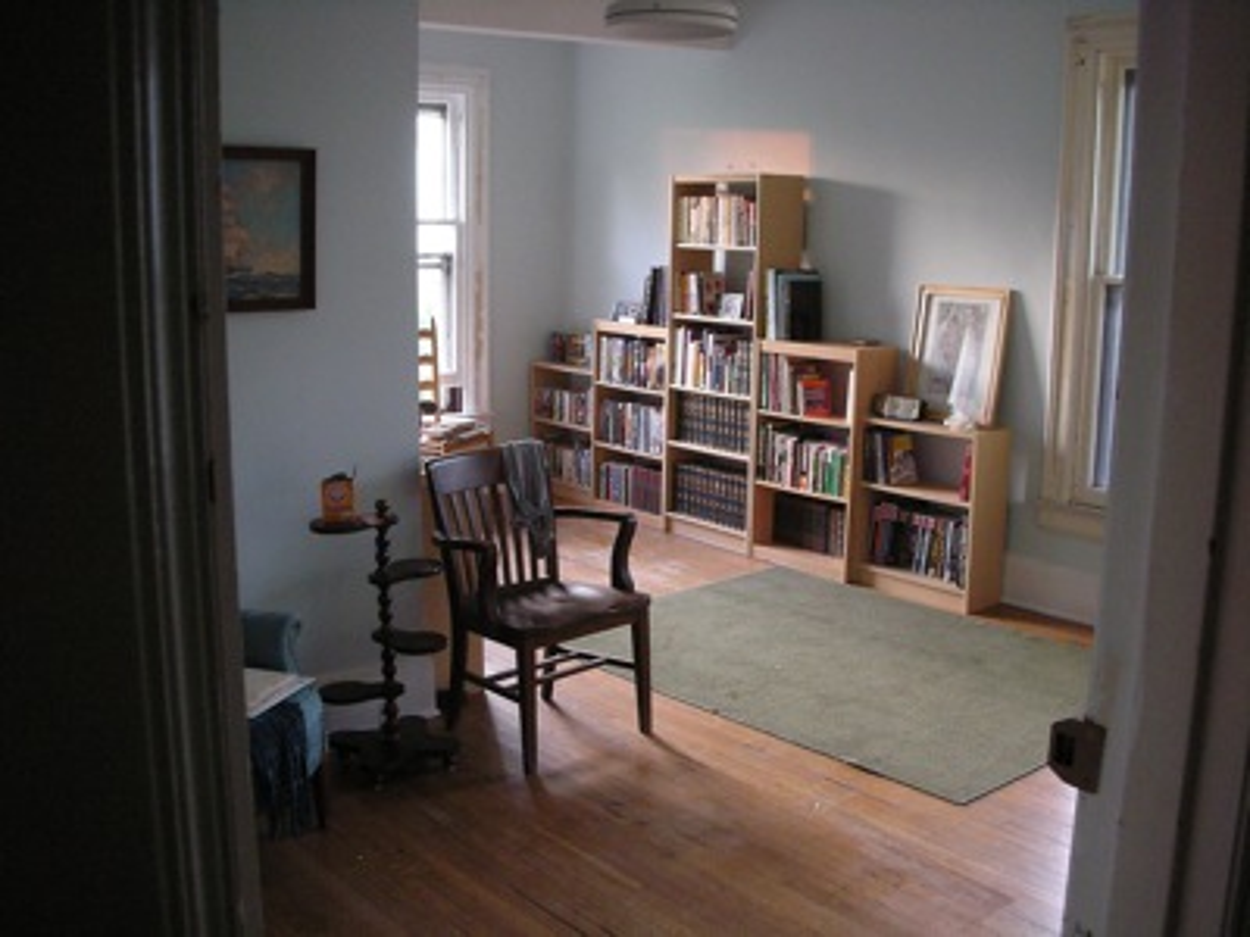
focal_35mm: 35
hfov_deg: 52.6
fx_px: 1264
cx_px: 625
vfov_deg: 40.7
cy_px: 468
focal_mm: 5.8
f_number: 2.8
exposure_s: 1/8.1
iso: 278
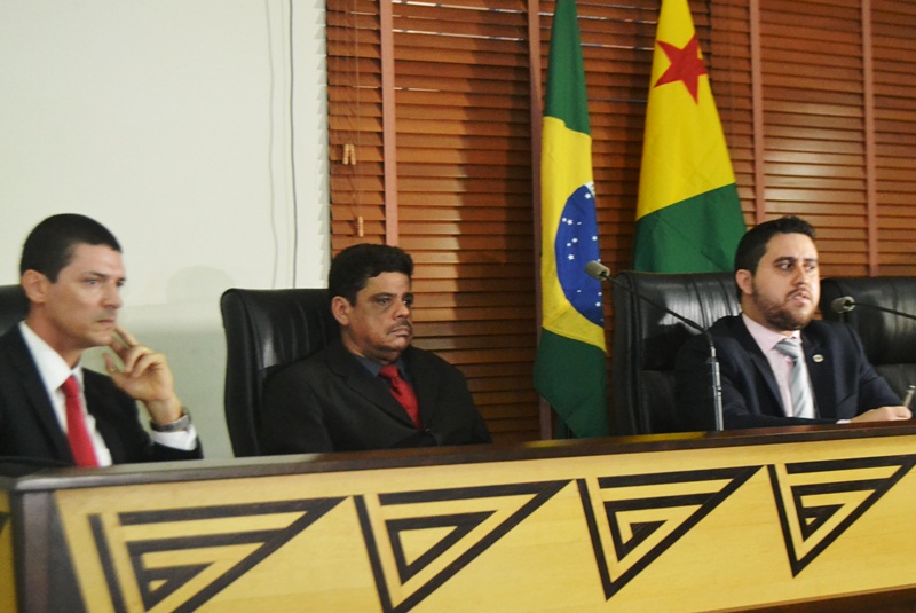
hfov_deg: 37.8
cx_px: 458
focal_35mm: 52
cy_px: 306
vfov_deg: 25.8
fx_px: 1337
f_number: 5
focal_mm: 35
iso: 2800
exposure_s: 1/60
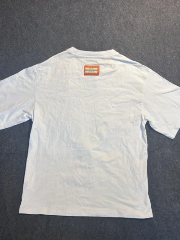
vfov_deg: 67.3
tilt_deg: -62.4
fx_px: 180
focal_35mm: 26
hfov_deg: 53.1
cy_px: 120
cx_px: 90
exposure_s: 1/50
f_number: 1.5
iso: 80
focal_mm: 5.7
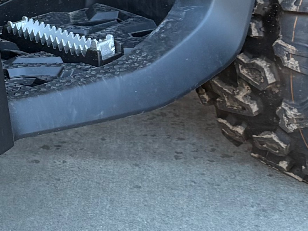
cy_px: -91
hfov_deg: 14.6
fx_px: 1148
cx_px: -102
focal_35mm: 129
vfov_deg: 11.1
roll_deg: +1.4
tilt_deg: -11.8
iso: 100
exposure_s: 1/203
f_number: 1.78
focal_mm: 6.76
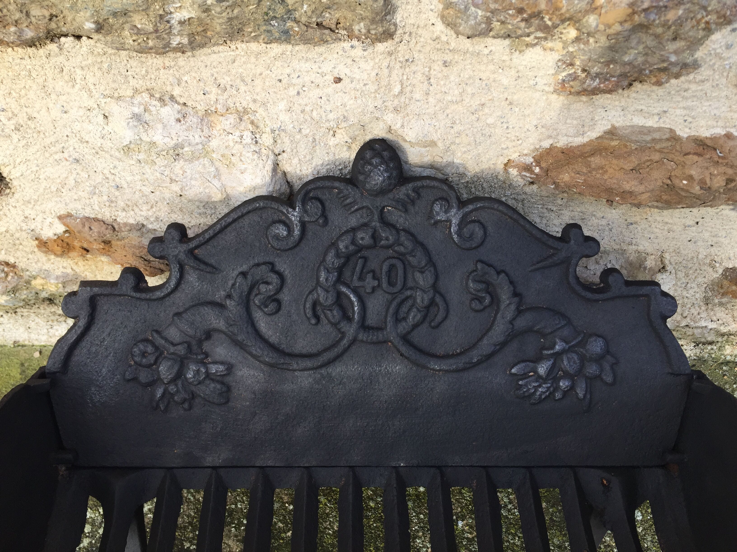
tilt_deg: -57.1
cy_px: 276
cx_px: 368
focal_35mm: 29
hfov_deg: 61.7
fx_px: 617
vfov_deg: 48.2
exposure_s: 1/278
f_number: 2.2
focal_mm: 4.15
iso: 32
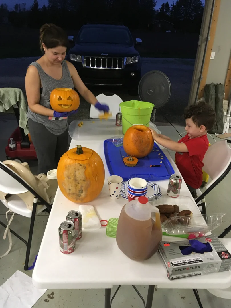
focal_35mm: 29
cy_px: 154
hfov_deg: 48.2
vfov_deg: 61.7
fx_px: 258
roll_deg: -2.4
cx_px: 116
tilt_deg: -26.3
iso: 200
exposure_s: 1/20
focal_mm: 4.15
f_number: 2.2
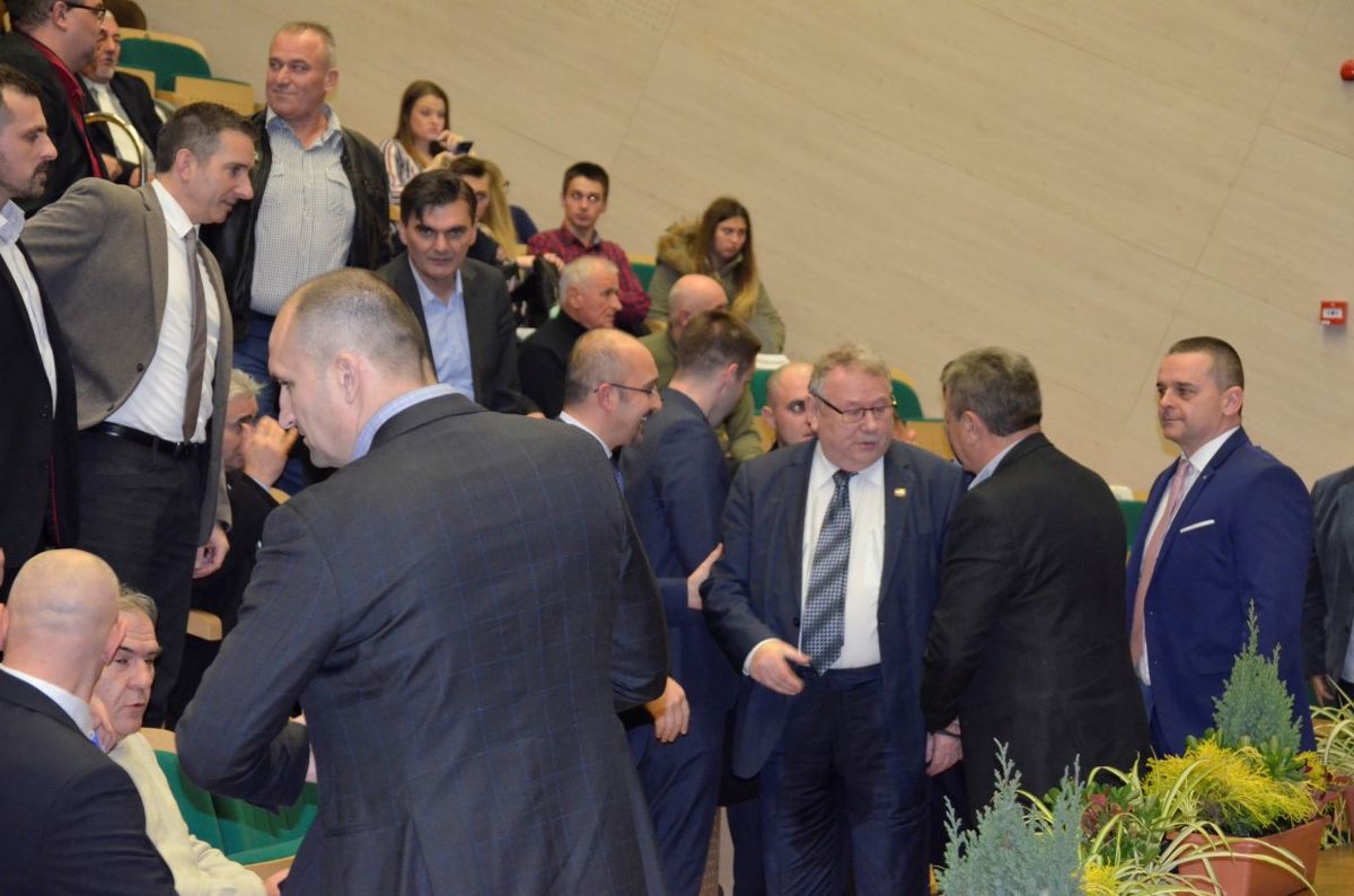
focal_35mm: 98
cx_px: 677
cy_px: 448
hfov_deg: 21.0
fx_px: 3658
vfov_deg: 14.0
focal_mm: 65
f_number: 5
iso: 3200
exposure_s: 1/60
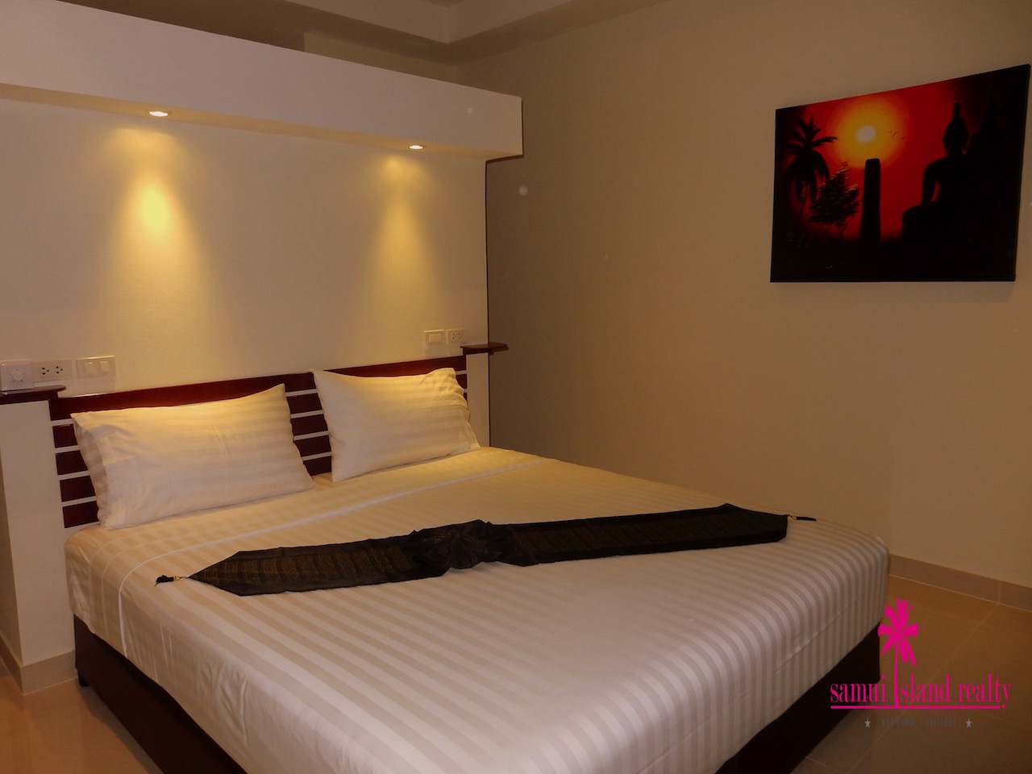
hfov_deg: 69.4
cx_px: 516
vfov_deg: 54.9
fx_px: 745
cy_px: 387
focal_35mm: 25
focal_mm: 4.5
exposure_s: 1/30
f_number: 3.7
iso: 200
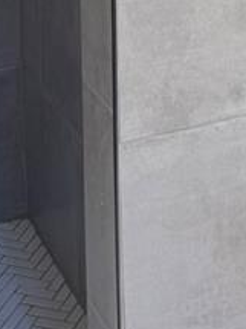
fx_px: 1271
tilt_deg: -11.2
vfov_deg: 13.4
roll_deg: +1.3
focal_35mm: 134
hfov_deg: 10.9
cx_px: 263
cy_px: -236
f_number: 1.78
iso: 64
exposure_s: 1/120
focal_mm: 6.76
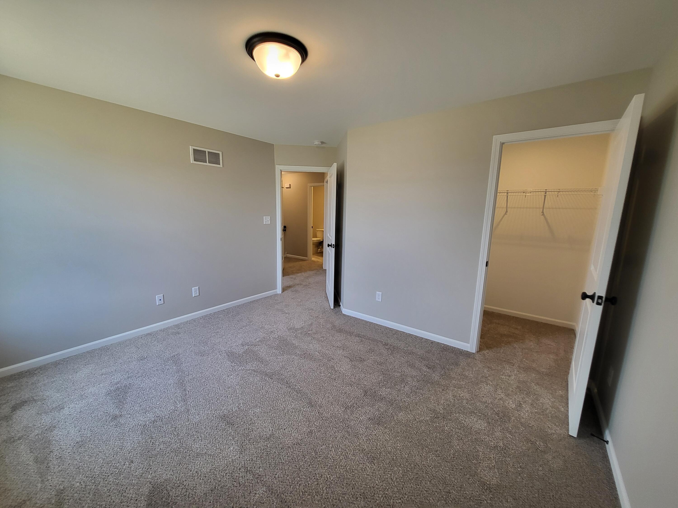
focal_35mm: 13
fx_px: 255
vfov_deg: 89.9
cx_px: 339
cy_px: 254
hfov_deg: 106.2
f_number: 2.2
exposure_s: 1/60
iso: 80
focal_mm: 1.74
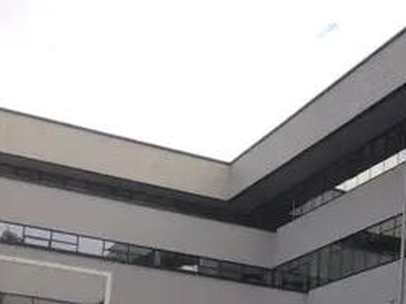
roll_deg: -3.7
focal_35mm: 74
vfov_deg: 18.6
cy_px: 382
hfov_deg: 25.2
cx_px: 393
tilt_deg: +6.6
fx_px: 868
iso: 25
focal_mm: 4.15
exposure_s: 1/375
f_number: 2.2
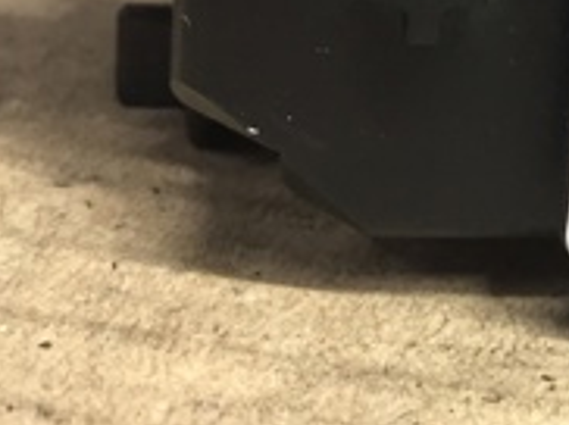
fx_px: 1674
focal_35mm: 102
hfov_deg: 16.9
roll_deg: -9.4
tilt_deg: -17.8
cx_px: 935
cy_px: -162
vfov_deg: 13.8
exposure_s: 1/33
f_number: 2.2
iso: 125
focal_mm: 4.15
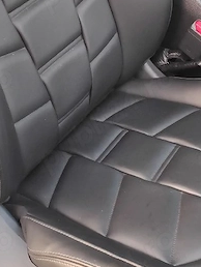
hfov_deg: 23.5
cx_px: 148
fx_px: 479
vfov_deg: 28.6
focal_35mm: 62
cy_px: -18
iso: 205
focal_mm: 3.94
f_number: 1.9
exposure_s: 1/50
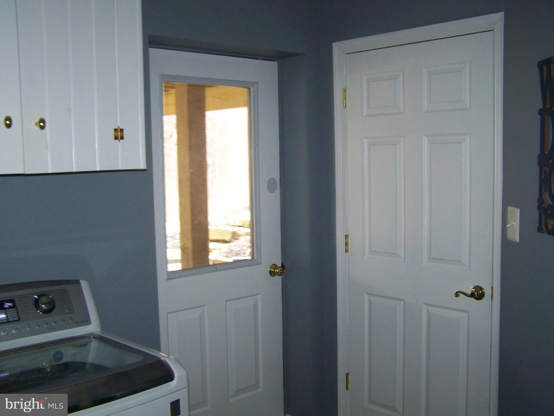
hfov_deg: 49.0
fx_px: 608
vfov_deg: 37.7
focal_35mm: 38
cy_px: 208
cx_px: 277
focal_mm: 6.3
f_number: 2.8
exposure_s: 1/30
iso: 200
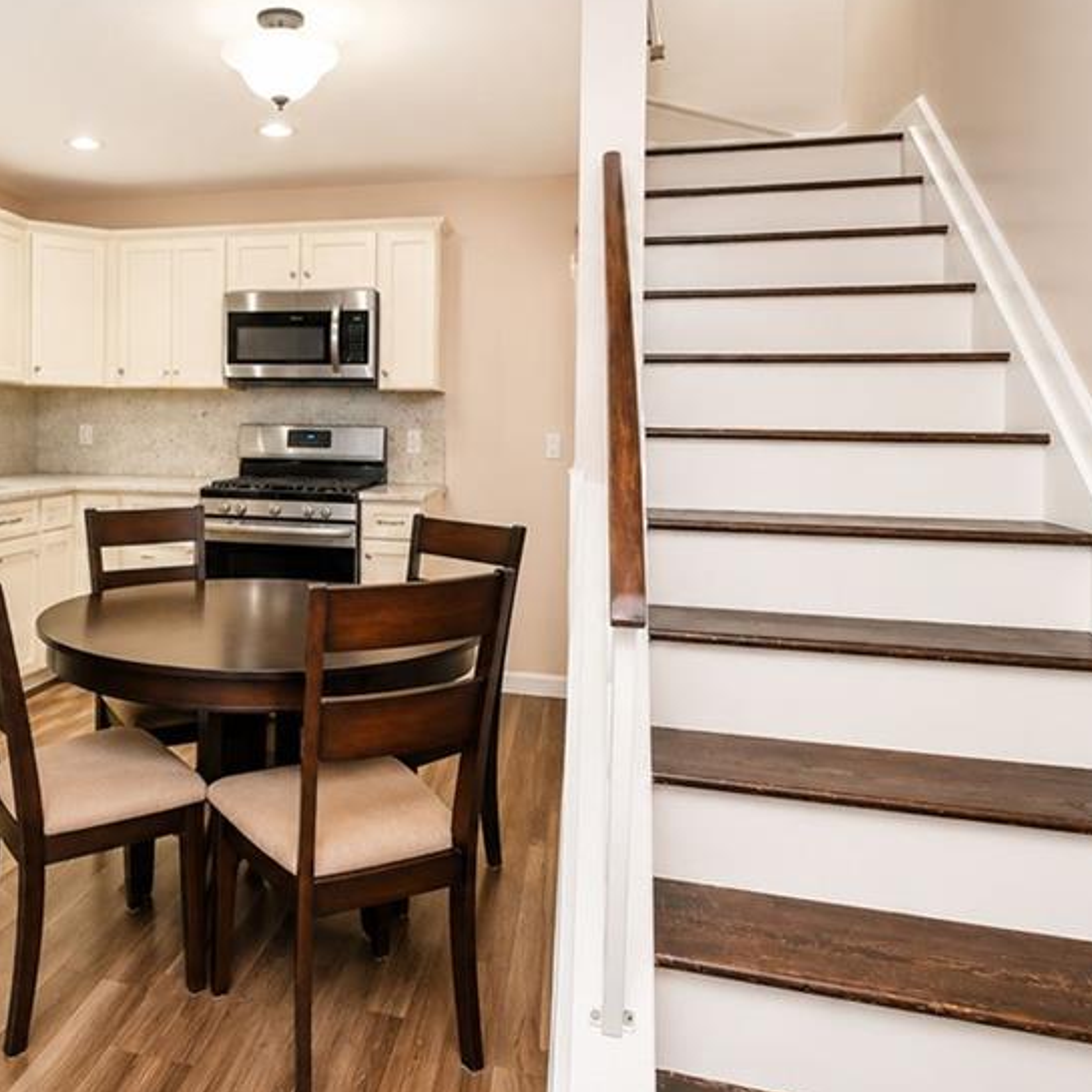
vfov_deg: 64.4
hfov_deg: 61.7
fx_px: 857
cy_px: 436
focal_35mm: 24
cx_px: 285
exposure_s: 1/60
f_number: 7.1
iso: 2000
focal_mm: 10
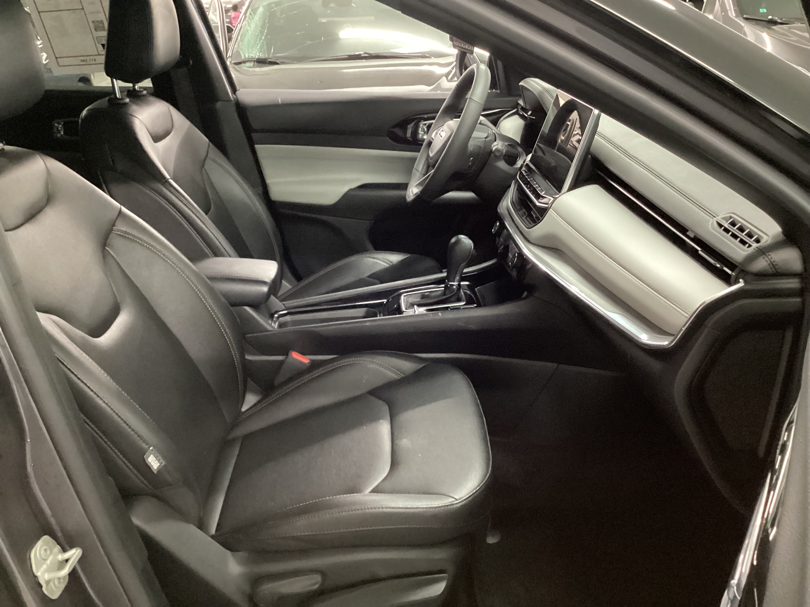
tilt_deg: -25.5
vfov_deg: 45.4
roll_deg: +1.7
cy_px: 304
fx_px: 725
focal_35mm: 31
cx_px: 405
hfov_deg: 58.4
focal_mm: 3.3
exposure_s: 1/20
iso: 640
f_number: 2.4
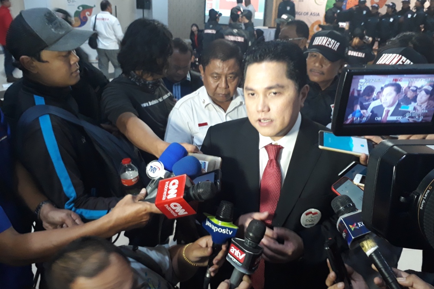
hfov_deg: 63.7
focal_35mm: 29
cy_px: 143
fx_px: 350
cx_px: 223
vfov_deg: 44.9
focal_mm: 3.6
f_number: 1.9
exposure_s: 1/17
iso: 250
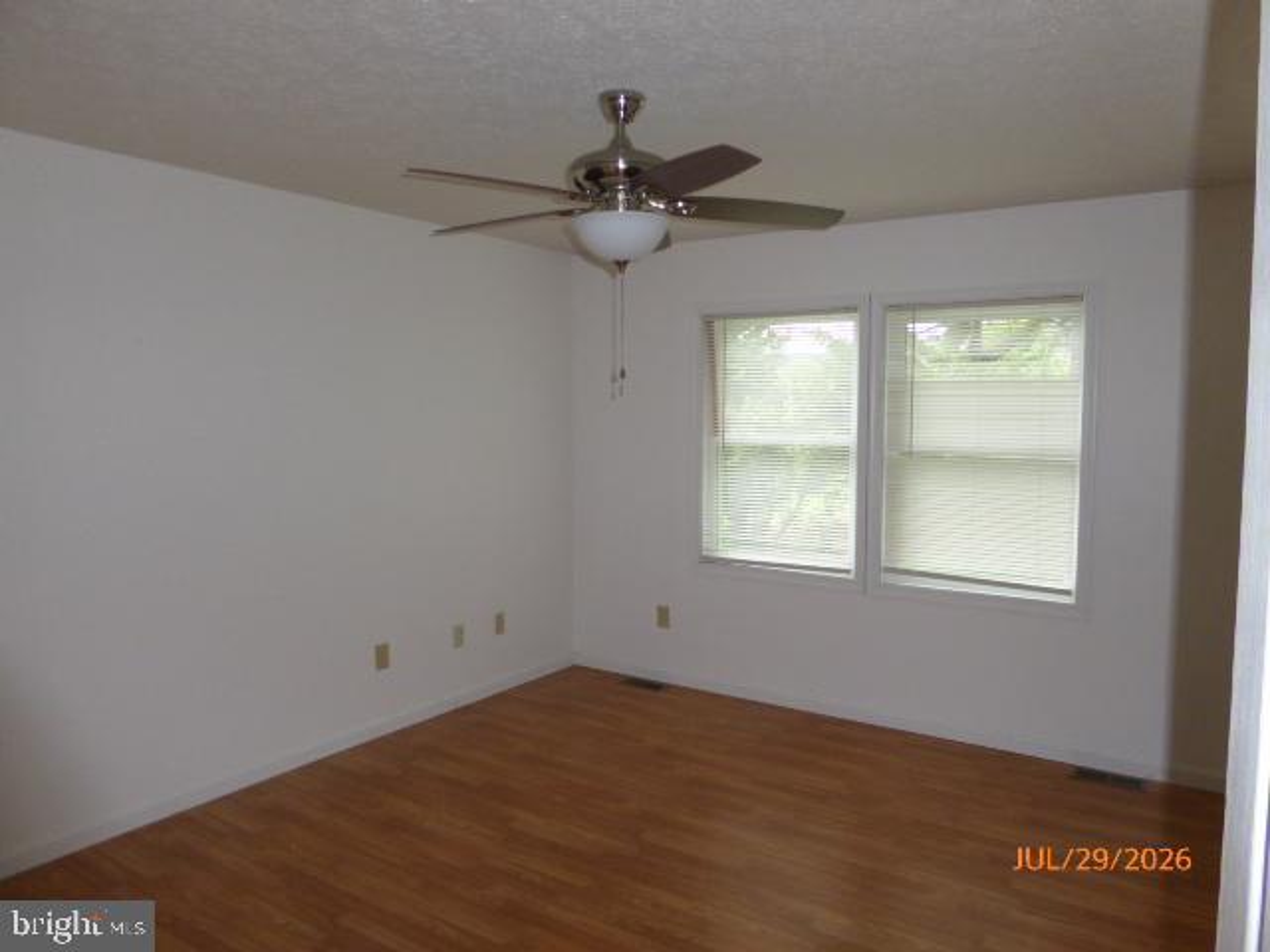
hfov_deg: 71.6
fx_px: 881
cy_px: 476
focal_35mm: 24
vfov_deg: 56.8
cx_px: 635
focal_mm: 4.3
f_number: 3.3
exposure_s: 1/60
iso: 250
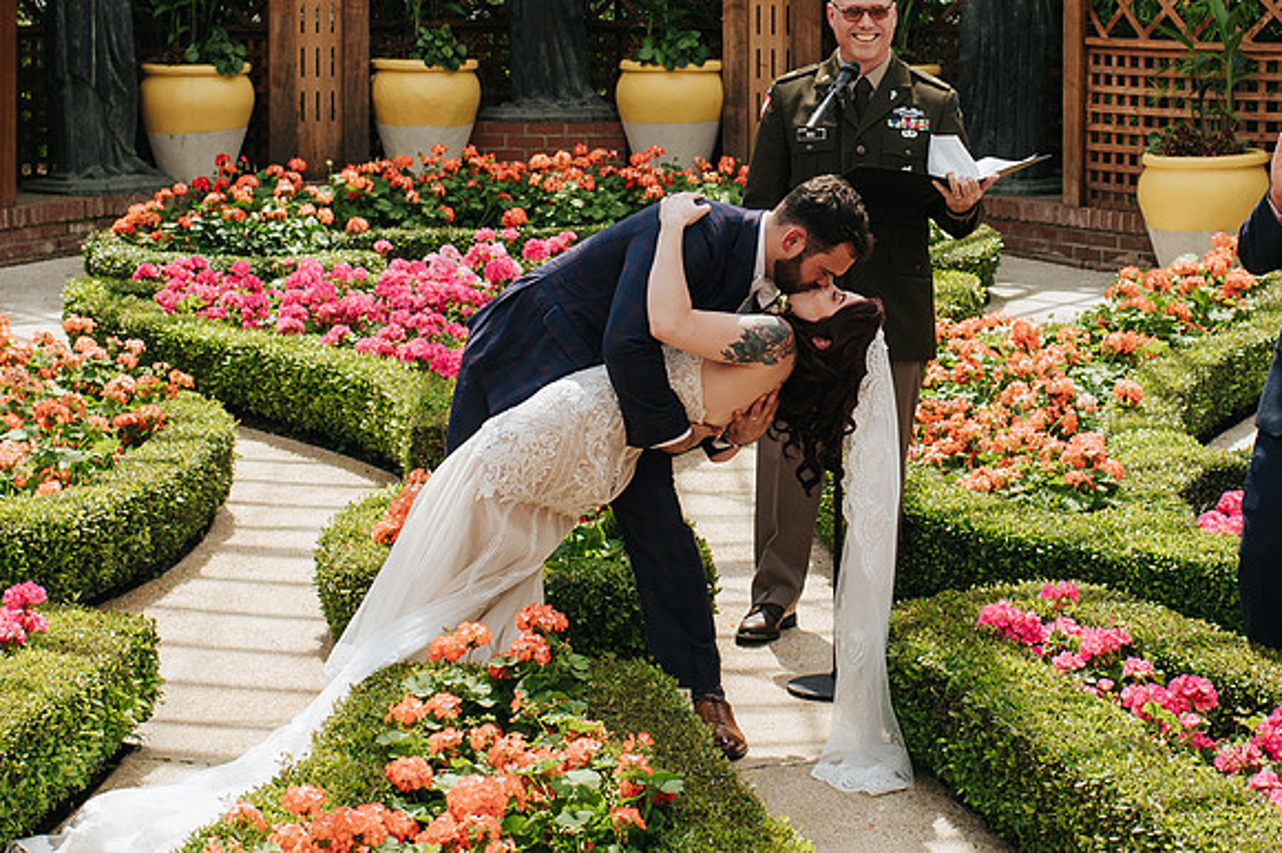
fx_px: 3492
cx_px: 708
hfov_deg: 20.8
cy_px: 180
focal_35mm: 98
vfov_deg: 13.9
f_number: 3.5
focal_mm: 35
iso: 160
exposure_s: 1/1000
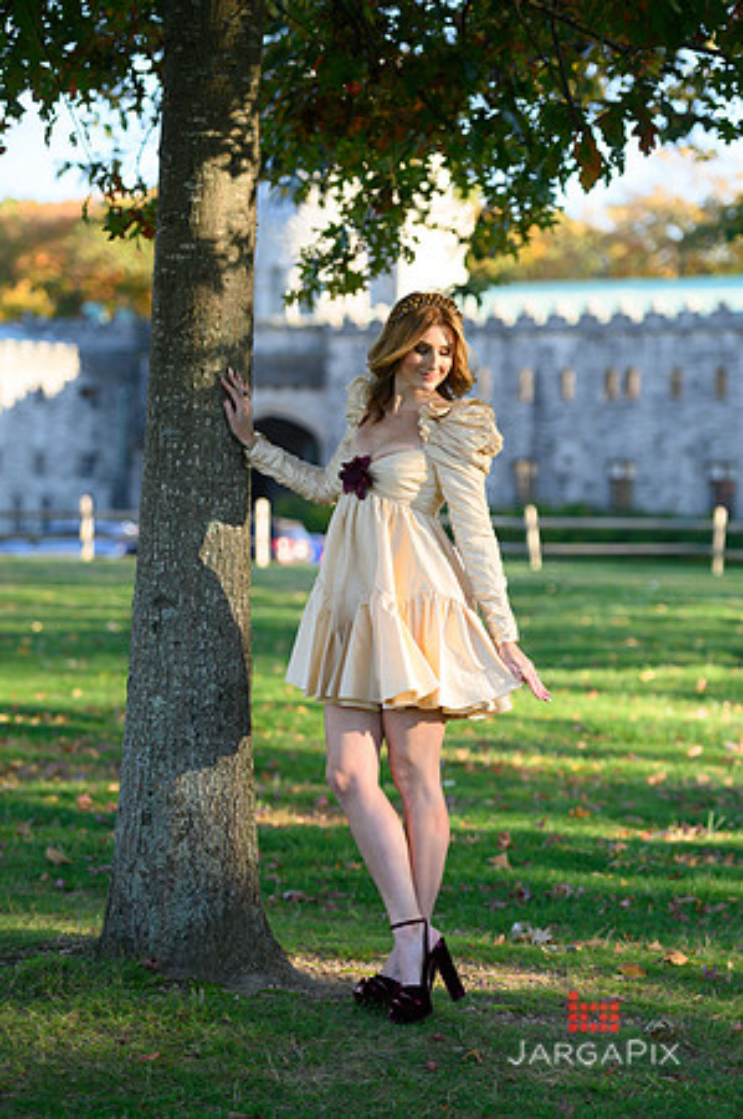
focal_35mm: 100
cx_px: 372
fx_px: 3103
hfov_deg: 13.7
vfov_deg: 20.4
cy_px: 560
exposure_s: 1/4000
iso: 1600
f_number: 3.2
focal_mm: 100
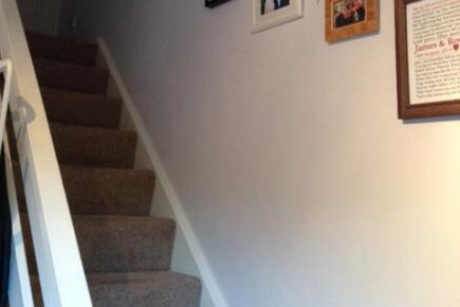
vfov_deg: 28.4
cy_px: 46
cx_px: 230
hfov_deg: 42.7
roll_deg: -3.3
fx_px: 588
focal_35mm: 46
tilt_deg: +15.4
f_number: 2.4
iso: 320
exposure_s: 1/20
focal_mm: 4.12
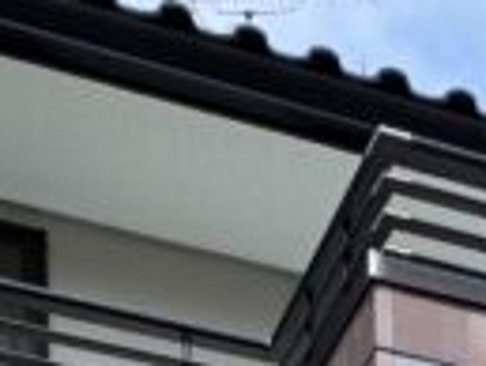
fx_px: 1560
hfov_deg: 17.6
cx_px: 350
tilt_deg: -0.7
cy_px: 1343
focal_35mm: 111
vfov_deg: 8.7
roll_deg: +1.3
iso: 50
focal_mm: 2.22
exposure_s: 1/1063
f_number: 2.2
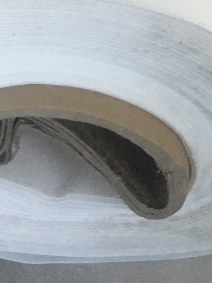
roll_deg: -1.0
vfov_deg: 12.9
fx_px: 1151
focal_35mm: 141
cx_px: 387
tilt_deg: -43.6
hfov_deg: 9.9
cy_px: -190
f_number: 2.2
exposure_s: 1/17
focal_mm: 4.15
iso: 40
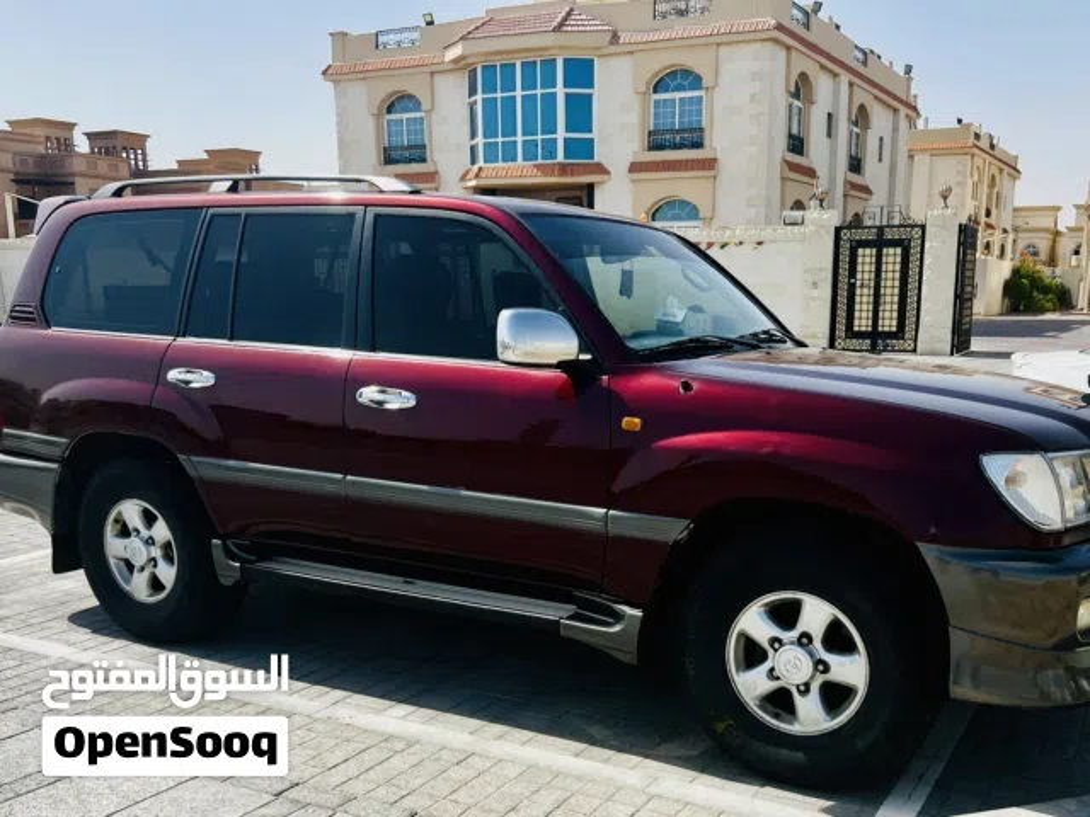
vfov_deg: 53.1
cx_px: 545
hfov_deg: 67.3
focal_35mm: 26
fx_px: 819
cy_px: 408
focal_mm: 5.7
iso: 50
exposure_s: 1/3968
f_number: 1.5
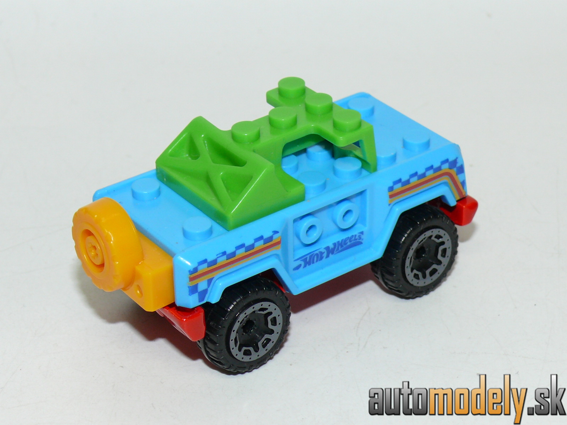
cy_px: 212
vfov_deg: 14.5
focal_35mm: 102
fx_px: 1671
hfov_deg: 19.3
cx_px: 284
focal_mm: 13.4
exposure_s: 1/30
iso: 100
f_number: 4
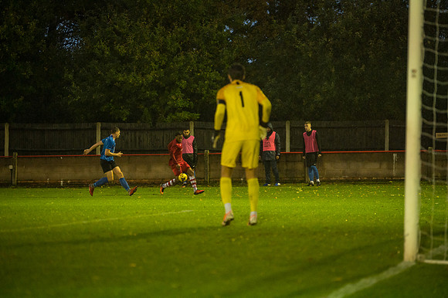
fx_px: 1866
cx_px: 224
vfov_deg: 9.1
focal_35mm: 150
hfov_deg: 13.7
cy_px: 149
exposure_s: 1/1000
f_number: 2.8
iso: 5000
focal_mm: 150
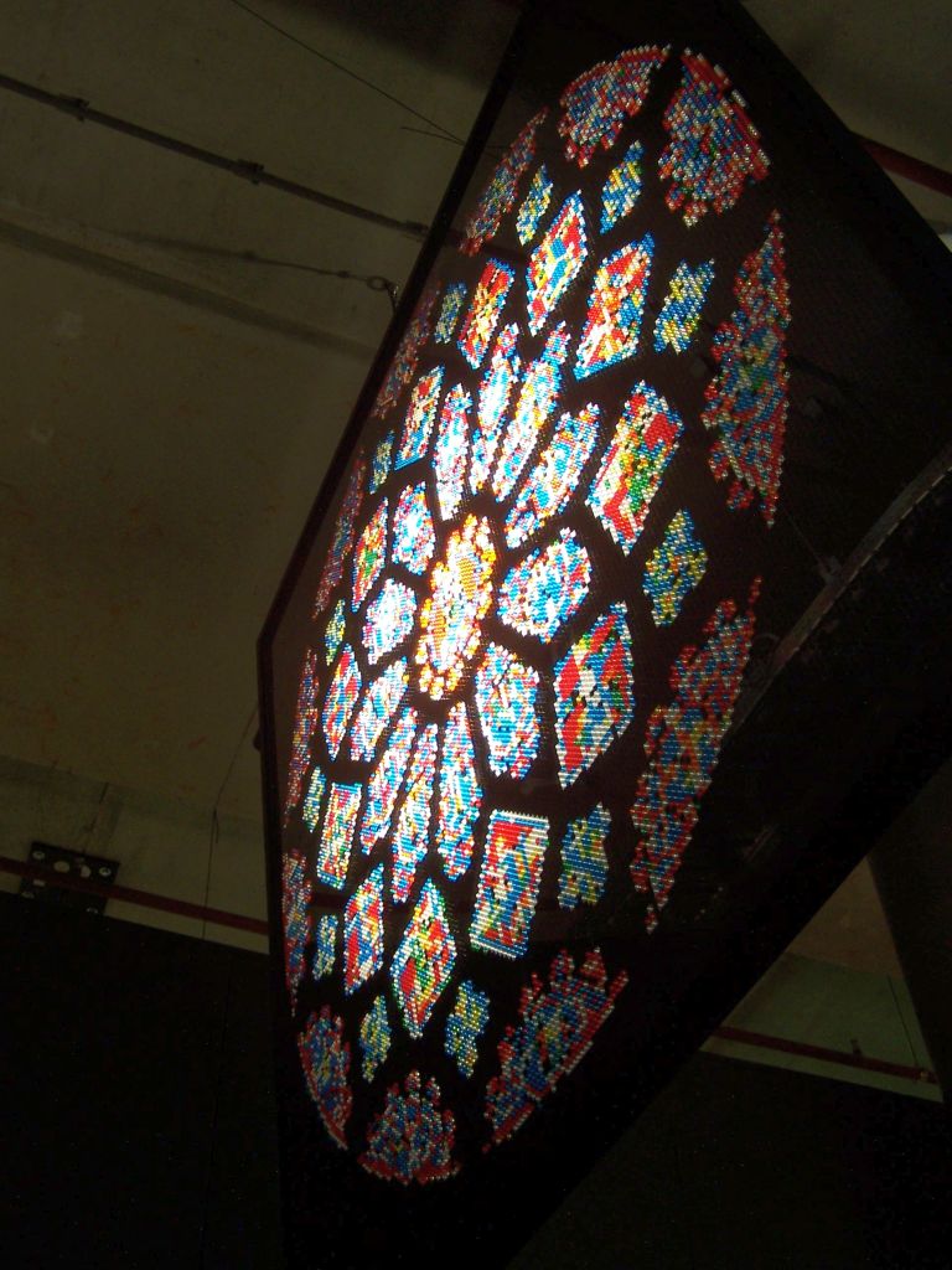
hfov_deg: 37.7
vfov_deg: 49.0
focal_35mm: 38
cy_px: 635
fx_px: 1393
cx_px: 476
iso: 80
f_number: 2.8
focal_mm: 6.3
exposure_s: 1/2
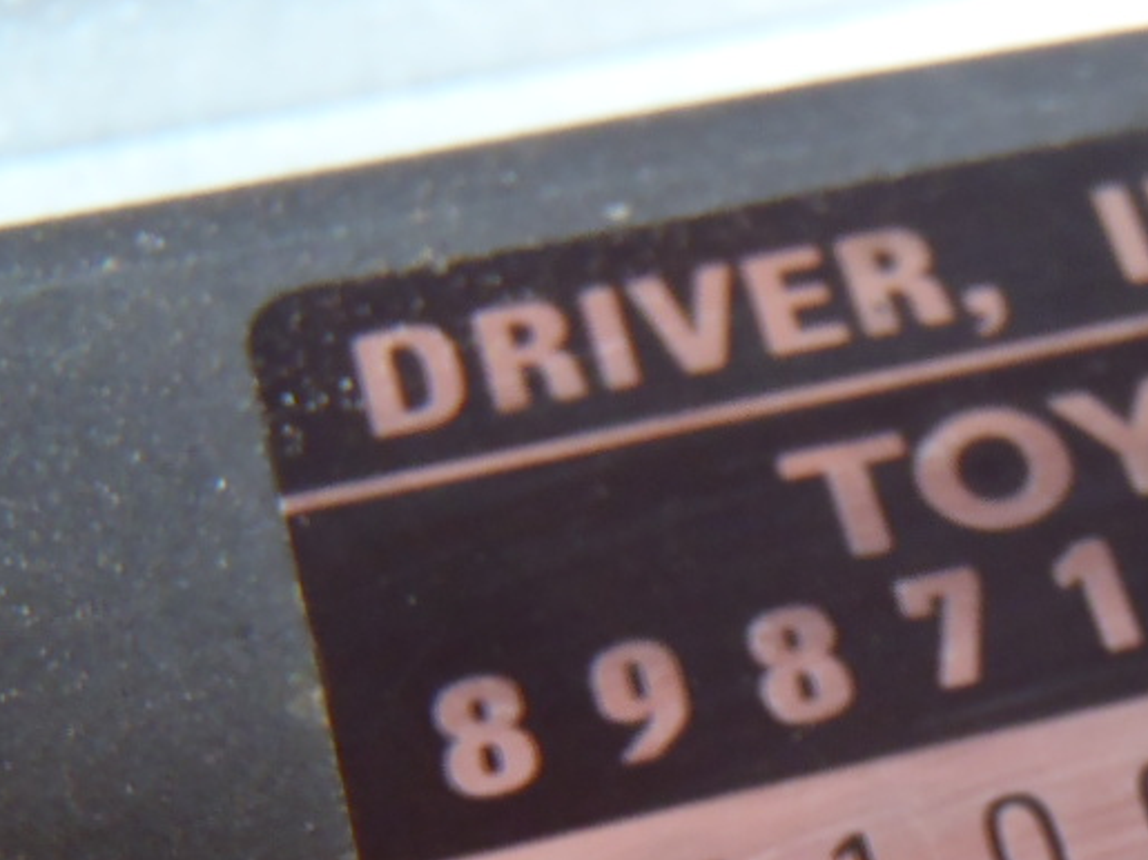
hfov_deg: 20.3
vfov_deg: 15.7
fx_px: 3050
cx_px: 1266
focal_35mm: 92
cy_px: 902
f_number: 4.7
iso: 200
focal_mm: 6.64
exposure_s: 1/10
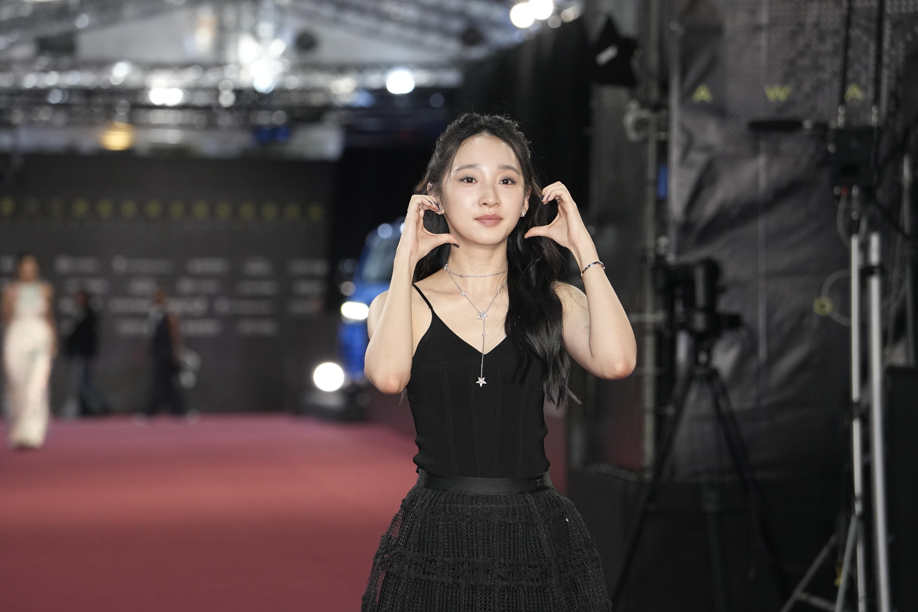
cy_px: 306
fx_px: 5329
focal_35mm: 209
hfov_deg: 9.8
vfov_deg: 6.6
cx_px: 459
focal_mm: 209
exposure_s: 1/200
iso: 4000
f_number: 6.3
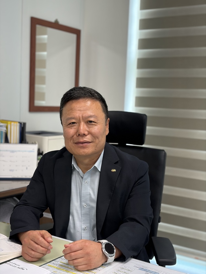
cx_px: 103
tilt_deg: -5.5
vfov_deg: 36.8
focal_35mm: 52
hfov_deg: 28.0
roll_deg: -2.3
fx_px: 413
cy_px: 137
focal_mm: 5.96
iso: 50
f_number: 1.6
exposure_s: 1/60
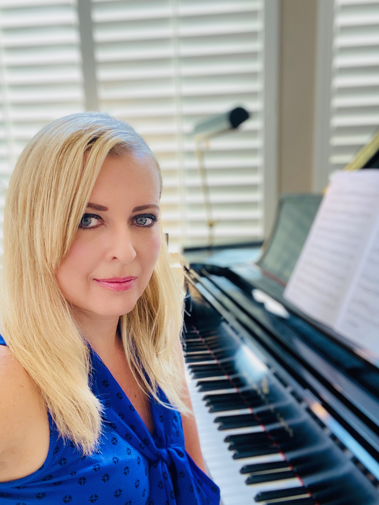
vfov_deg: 58.3
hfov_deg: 45.4
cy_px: 257
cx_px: 192
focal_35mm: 31
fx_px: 453
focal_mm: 2.71
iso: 160
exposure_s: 1/60
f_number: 2.2
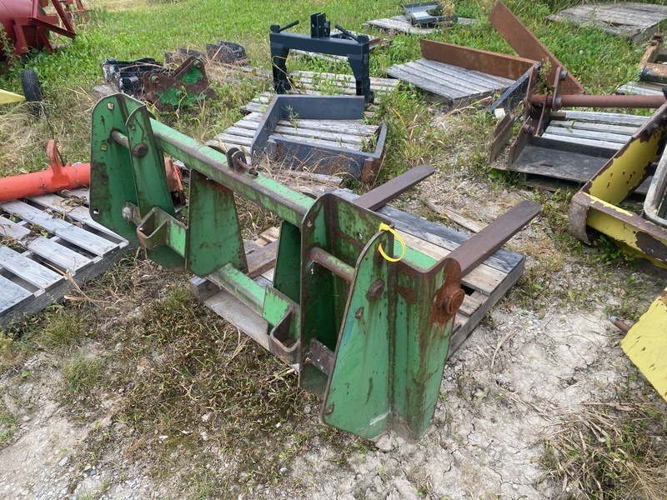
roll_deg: +6.4
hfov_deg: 67.3
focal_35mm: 26
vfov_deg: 53.1
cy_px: 250
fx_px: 501
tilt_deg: -31.6
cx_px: 334
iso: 32
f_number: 1.8
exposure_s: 1/232
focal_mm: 4.25
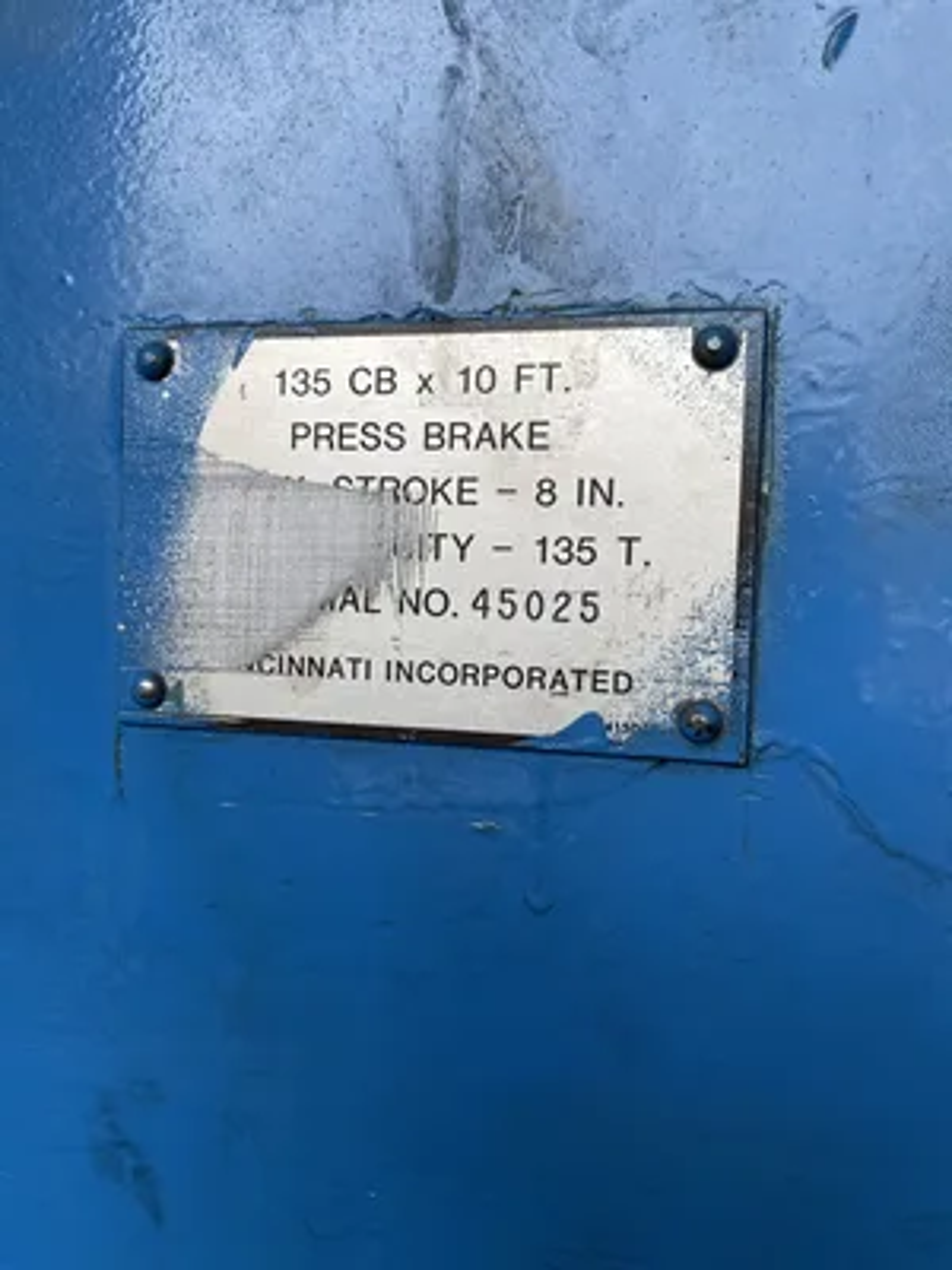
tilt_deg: -1.3
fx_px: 953
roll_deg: -0.4
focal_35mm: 26
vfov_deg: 67.3
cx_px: 476
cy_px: 635
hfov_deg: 53.1
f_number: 1.6
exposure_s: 1/325
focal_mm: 4.2
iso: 32
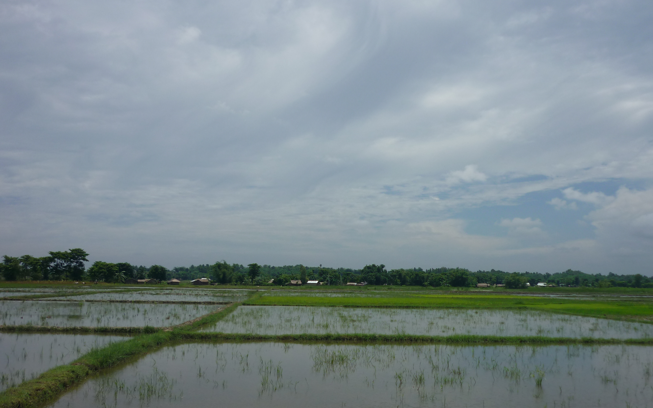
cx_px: 330
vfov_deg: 35.3
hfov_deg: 54.0
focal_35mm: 36
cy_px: 223
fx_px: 641
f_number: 8
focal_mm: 5.5
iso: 80
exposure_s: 1/400
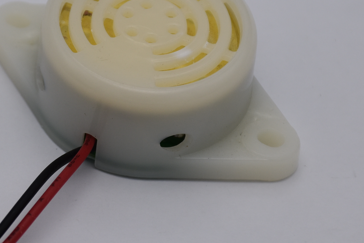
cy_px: 101
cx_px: 35
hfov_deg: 4.9
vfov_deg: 3.3
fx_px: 4277
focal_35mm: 423
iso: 200
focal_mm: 112
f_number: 8
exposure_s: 1/500
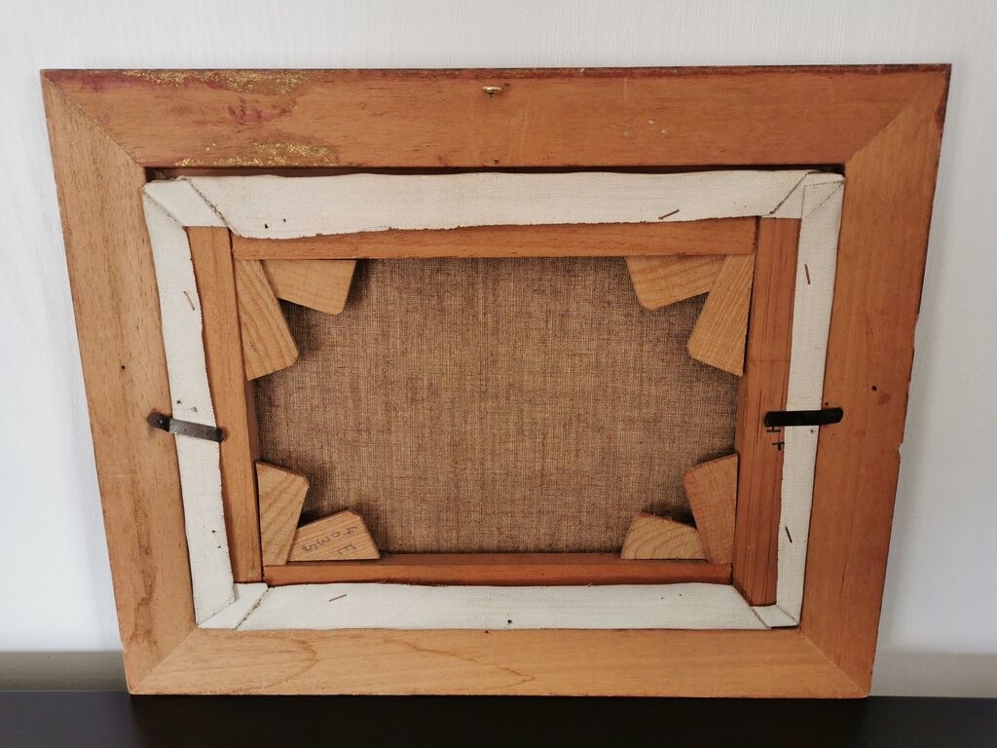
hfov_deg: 65.3
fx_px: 778
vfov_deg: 51.4
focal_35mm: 27
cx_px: 498
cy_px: 374
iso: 64
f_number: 1.8
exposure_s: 1/100
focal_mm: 5.58
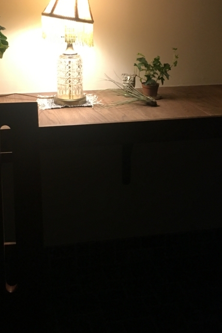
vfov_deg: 40.5
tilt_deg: -13.0
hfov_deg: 28.0
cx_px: 86
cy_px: 105
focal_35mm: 48
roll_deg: -1.5
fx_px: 444
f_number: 2.2
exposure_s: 1/30
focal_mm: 4.15
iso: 125
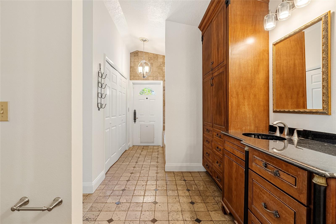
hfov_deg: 96.7
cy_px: 112
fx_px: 149
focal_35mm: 16
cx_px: 168
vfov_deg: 73.7
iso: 400
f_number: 8
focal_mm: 16
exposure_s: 1/30
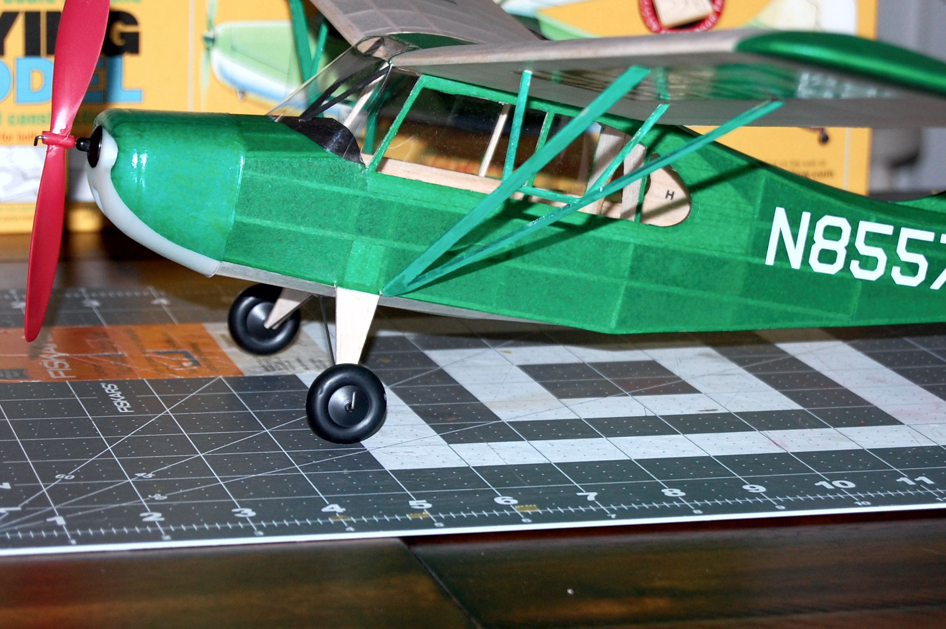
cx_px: 564
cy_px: 297
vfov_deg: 11.4
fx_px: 3143
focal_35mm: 120
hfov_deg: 17.1
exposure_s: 1/60
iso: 400
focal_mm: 55
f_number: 5.6
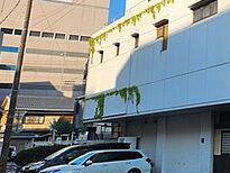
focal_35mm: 57
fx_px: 379
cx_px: 277
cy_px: 33
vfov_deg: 25.2
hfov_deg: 29.1
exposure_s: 1/1120
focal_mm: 5.4
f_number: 1.8
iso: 20
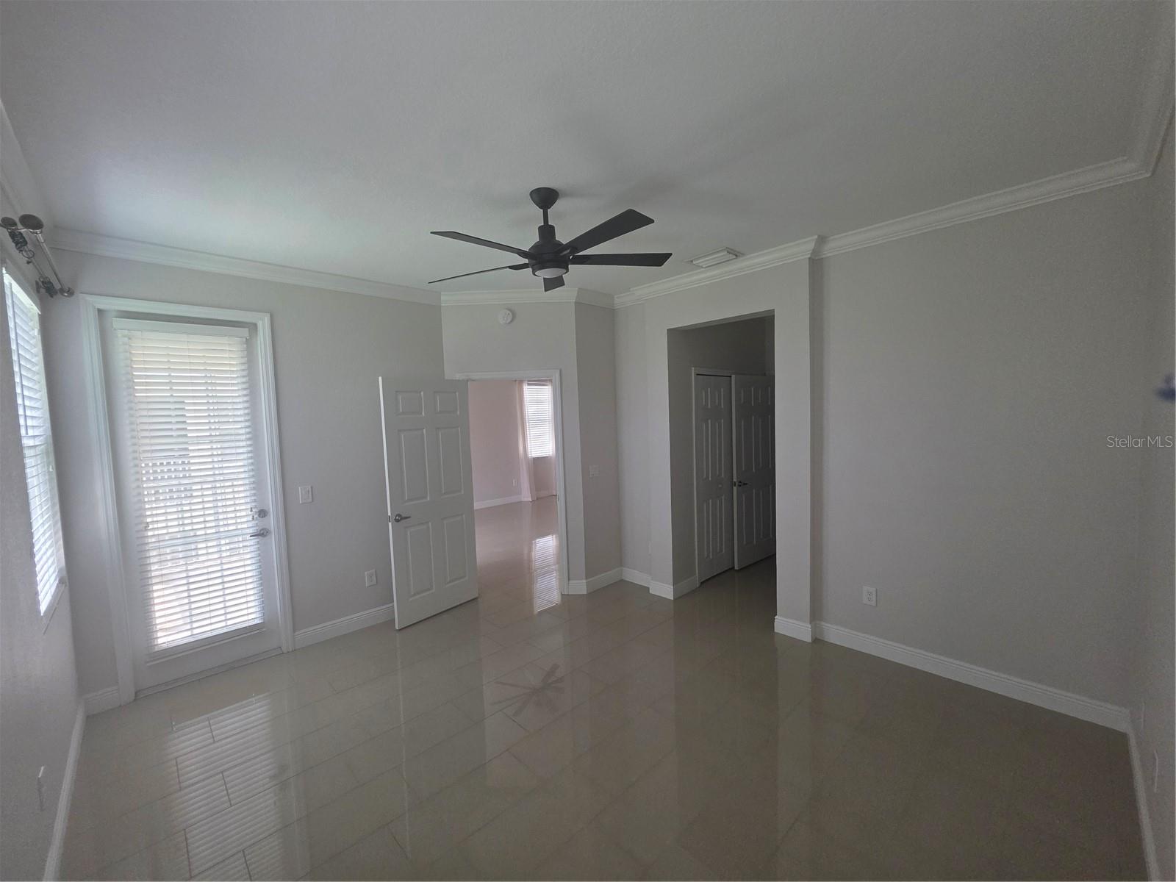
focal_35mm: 13
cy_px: 441
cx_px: 588
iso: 250
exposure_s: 1/359
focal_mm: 2.2
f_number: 1.9
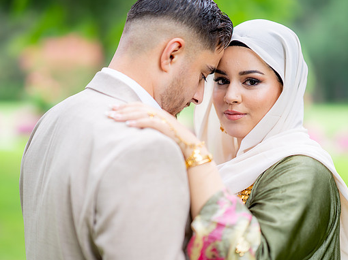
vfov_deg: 15.9
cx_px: 187
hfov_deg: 21.1
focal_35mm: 93
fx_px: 935
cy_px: 130
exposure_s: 1/1000
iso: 100
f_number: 1.4
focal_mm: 85
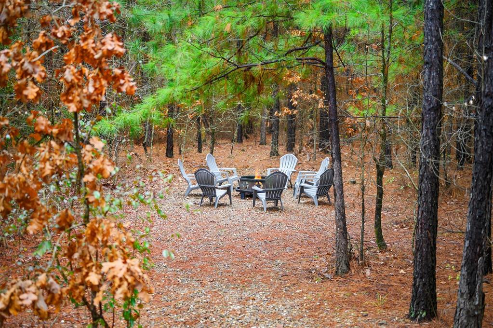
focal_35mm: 50
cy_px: 164
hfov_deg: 39.6
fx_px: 684
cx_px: 246
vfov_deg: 26.9
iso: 100
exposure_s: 1/320
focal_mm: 50
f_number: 1.8
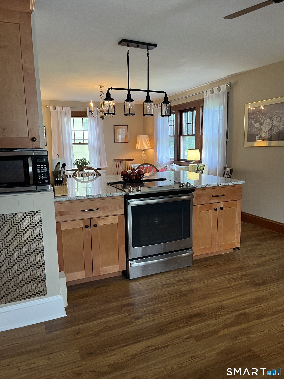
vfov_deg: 67.3
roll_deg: +2.4
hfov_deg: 53.1
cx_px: 142
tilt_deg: -8.2
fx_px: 284
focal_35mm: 26
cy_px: 190
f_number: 1.6
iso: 160
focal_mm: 5.1
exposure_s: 1/60
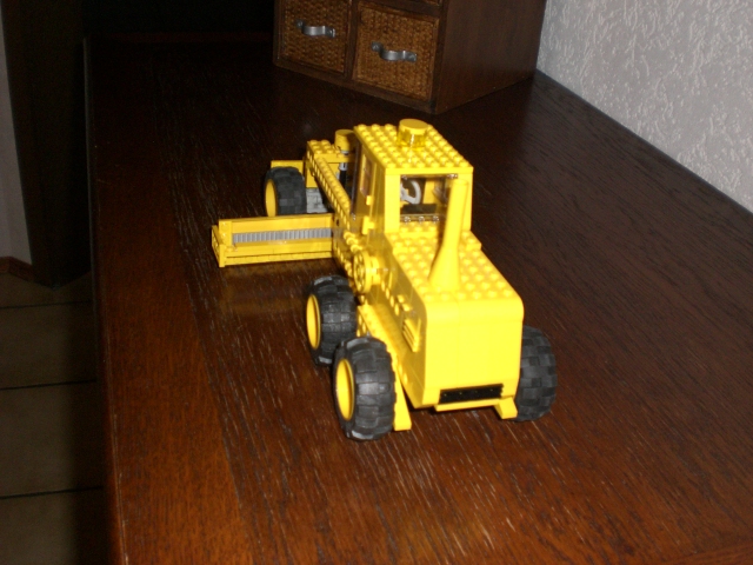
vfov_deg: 37.7
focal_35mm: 38
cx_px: 376
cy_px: 282
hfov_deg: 49.0
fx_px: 827
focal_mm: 6.3
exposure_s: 1/60
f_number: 3.1
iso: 200
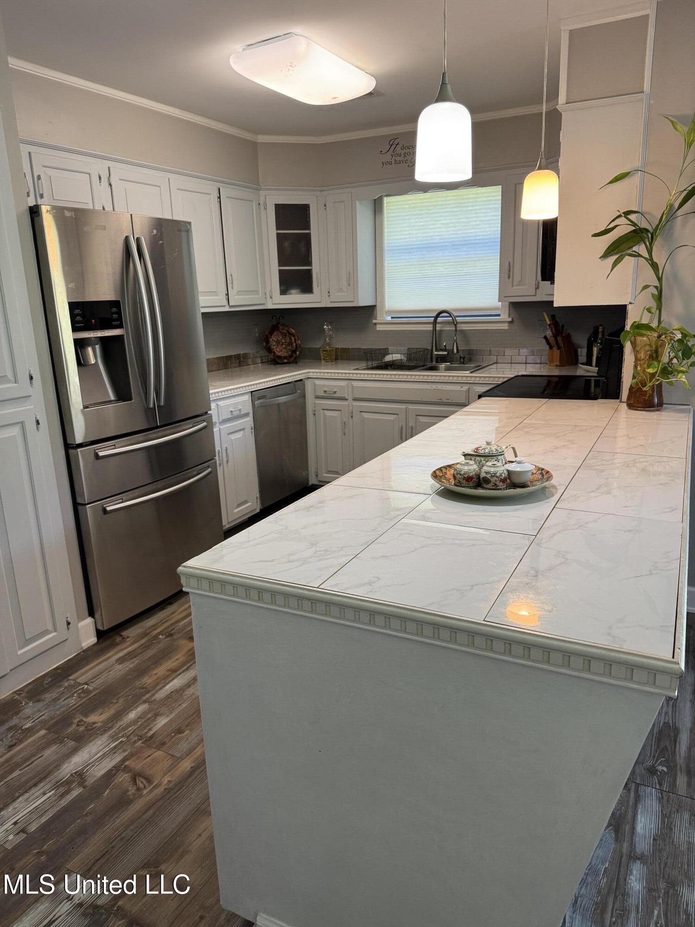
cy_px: 464
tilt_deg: -14.4
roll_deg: +1.6
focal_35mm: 24
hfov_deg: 56.8
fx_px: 642
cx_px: 348
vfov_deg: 71.6
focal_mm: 6.76
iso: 200
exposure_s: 1/120
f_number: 1.78
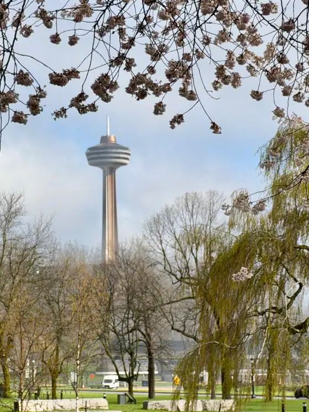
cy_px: 225
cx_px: 81
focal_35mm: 77
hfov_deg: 19.0
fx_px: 916
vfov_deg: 25.3
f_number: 1.78
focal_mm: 6.76
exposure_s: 1/5208
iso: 64
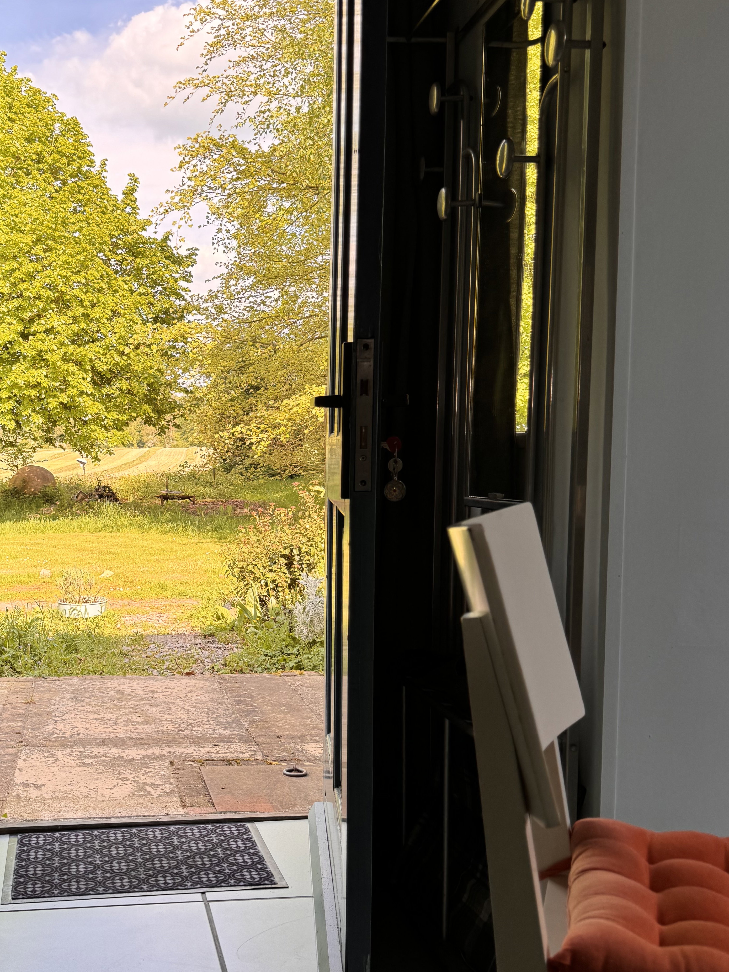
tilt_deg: -4.8
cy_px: 534
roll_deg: -0.1
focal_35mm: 37
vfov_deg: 50.1
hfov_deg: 37.8
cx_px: 187
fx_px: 1039
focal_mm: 6.76
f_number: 1.78
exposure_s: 1/693
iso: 80
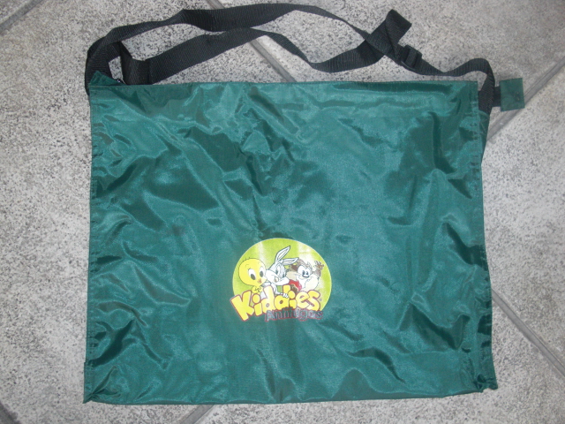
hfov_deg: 51.4
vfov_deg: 39.7
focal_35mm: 36
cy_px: 212
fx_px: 588
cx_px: 282
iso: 200
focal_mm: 6.3
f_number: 2.8
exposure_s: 1/60
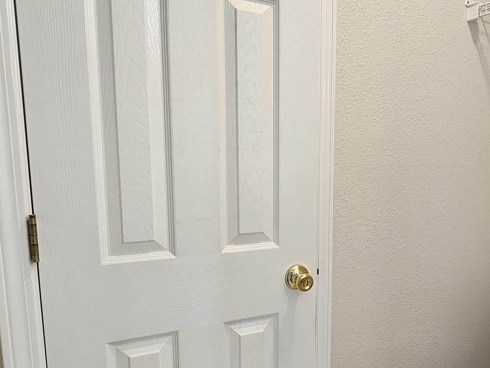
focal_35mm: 27
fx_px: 382
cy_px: 206
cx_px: 359
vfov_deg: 51.3
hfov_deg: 62.1
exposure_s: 1/60
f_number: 2.2
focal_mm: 2.2
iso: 100
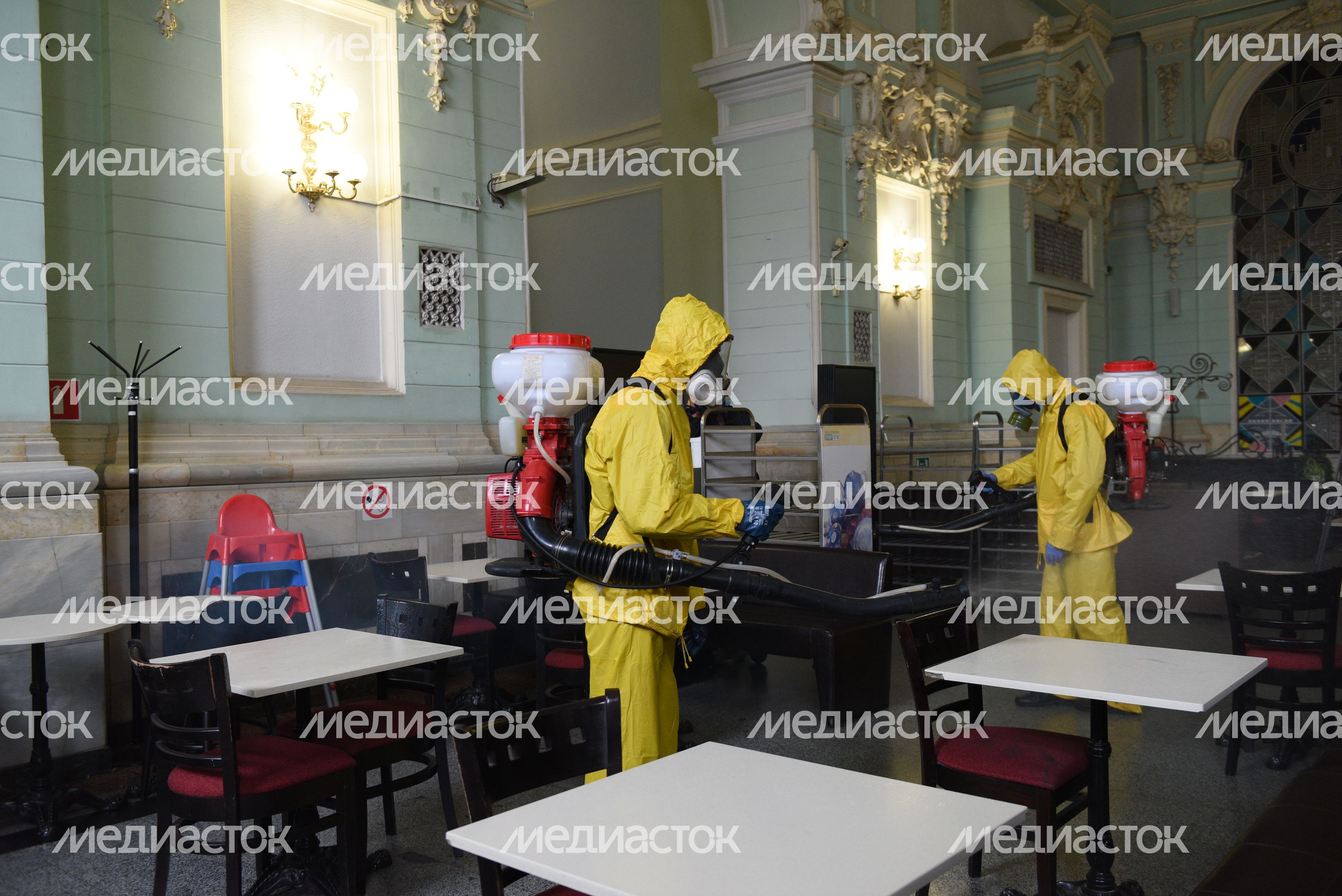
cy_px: 448
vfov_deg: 41.1
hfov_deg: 58.7
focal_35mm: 32
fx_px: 1193
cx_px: 671
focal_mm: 32
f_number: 4
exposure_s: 1/160
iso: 1600
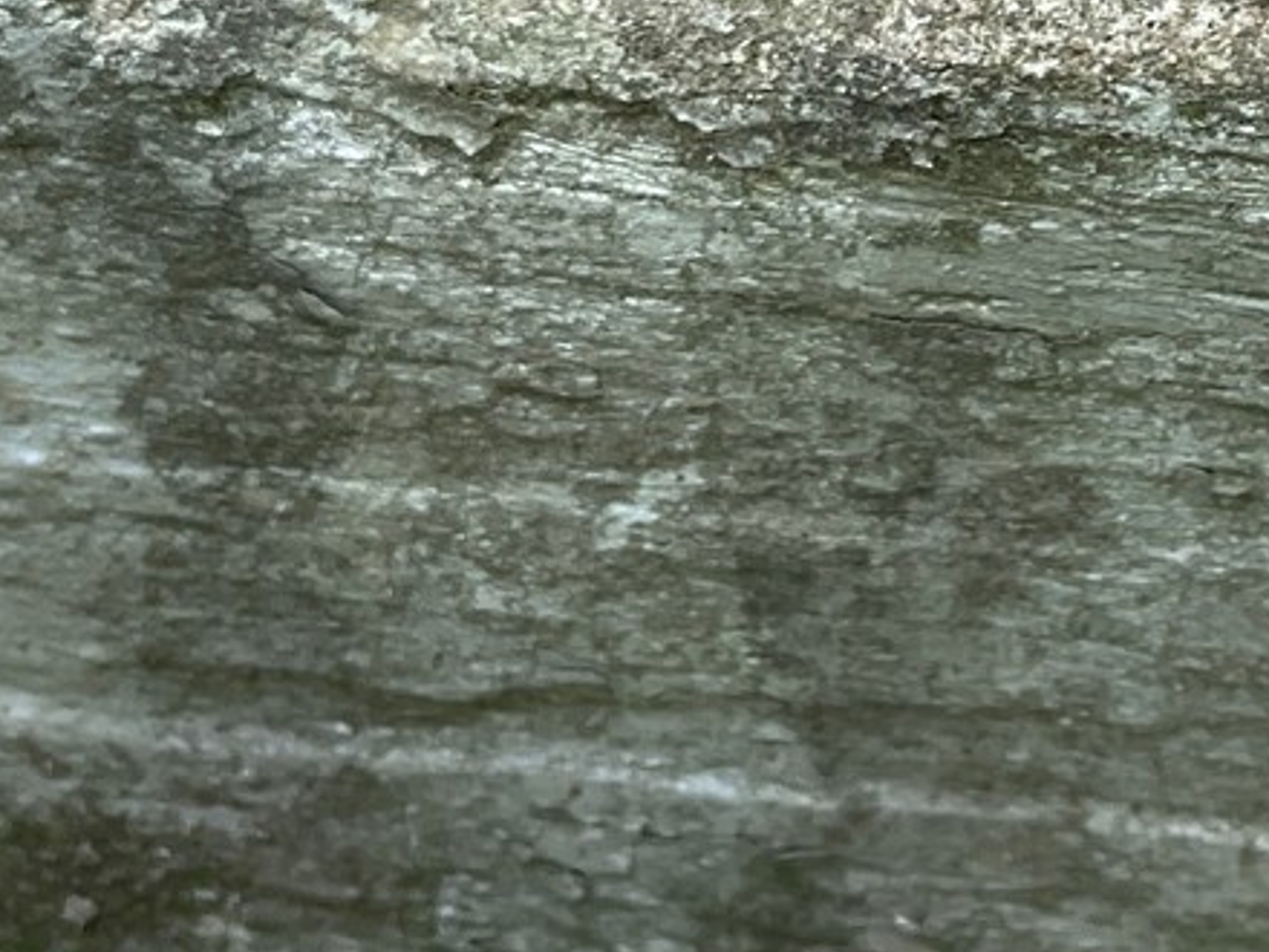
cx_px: 917
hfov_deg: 22.8
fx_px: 3116
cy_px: -320
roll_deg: -0.5
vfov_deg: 16.3
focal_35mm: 85
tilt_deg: -36.2
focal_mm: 5.1
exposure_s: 1/118
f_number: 1.6
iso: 125
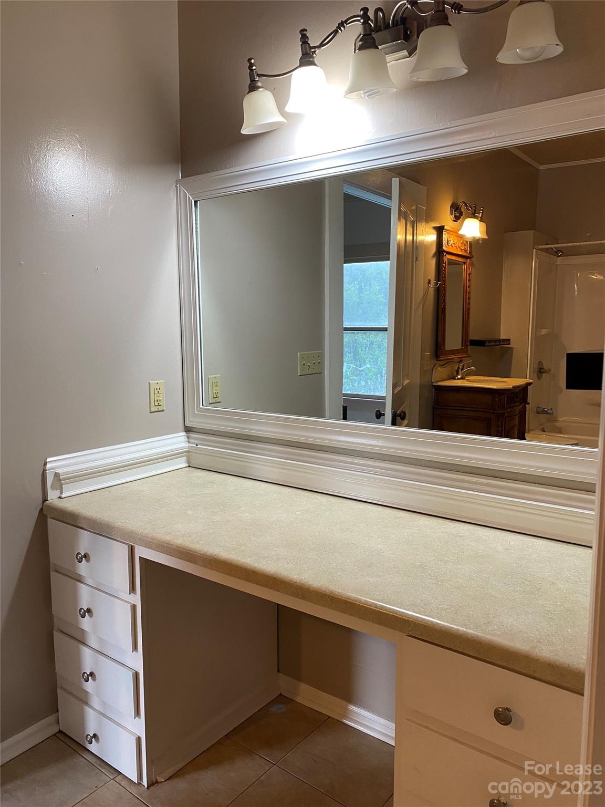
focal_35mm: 26
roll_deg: +0.3
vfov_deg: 67.3
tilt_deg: -7.2
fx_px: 606
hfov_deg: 53.1
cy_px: 404
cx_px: 302
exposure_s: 1/60
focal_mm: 4.25
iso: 100
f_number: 1.8
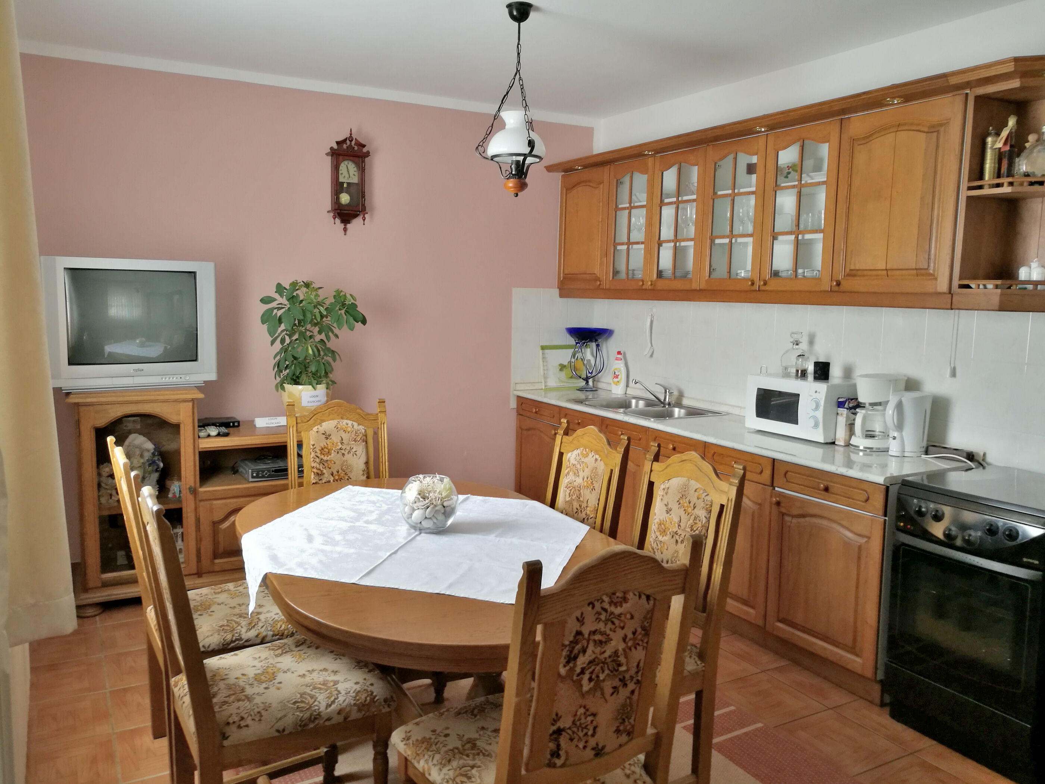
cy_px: 392
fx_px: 815
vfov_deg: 51.4
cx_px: 522
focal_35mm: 27
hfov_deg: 65.3
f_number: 2.2
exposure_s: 1/50
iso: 200
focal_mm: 4.5
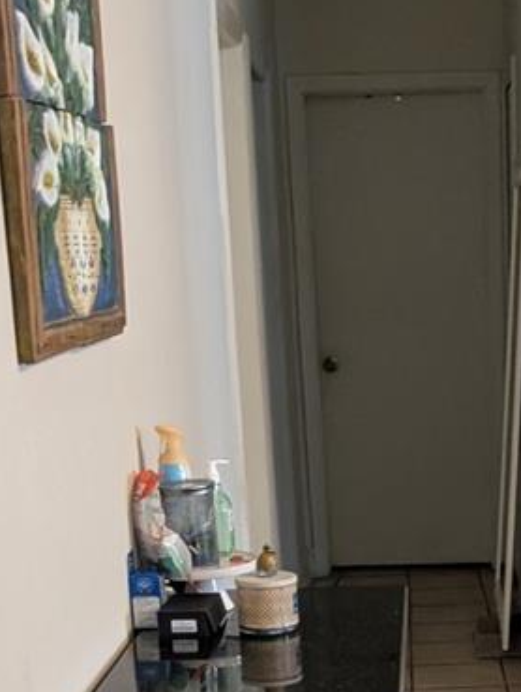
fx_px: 1561
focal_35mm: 78
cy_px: 666
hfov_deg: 18.7
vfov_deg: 24.0
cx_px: 449
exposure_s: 1/120
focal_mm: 6.9
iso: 2487
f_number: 1.68
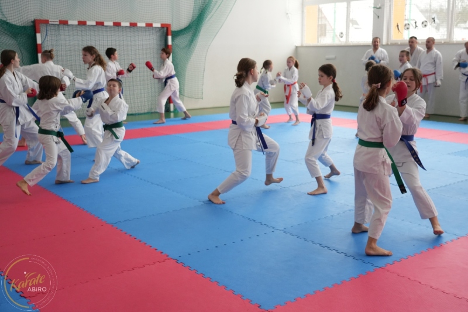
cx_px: 234
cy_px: 156
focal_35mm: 41
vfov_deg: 32.6
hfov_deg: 47.4
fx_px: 533
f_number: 4
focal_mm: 41
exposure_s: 1/500
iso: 3200
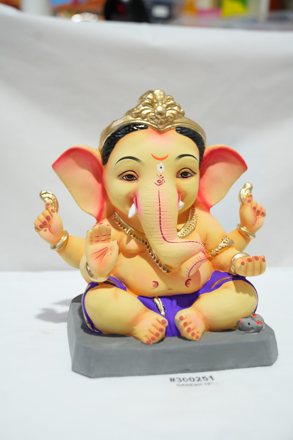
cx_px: 146
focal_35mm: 38
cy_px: 220
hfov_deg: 35.1
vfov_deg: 50.7
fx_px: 464
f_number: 3.5
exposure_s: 1/200
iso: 800
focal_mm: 38
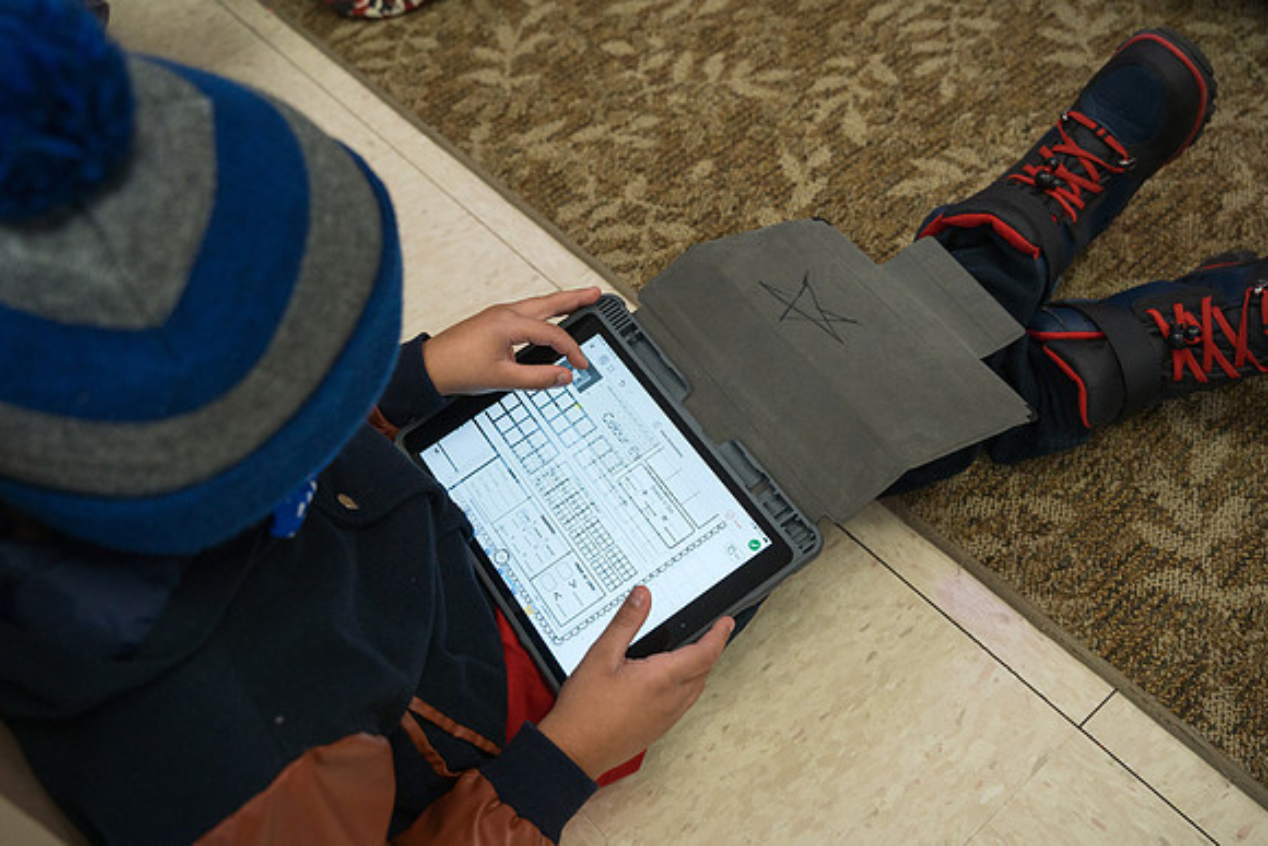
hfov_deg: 54.8
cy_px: 393
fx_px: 1224
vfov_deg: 38.1
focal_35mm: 35
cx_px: 615
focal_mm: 29.5
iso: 3200
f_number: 3.5
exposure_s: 1/800
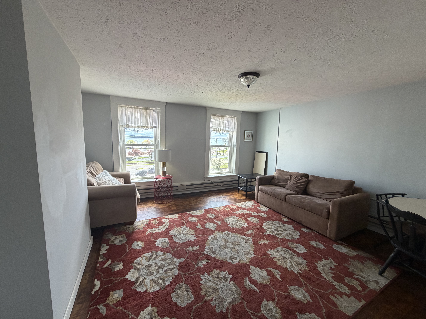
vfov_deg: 85.7
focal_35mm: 14
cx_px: 213
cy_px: 160
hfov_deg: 102.1
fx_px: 172
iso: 160
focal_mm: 2.22
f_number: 2.2
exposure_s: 1/121
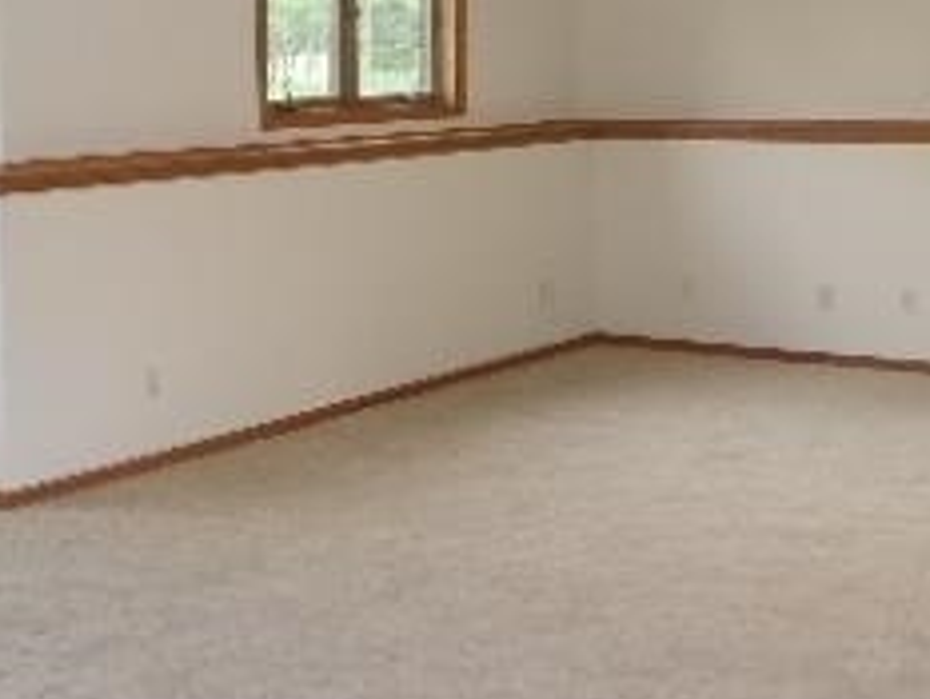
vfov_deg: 21.9
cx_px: 363
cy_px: 124
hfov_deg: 29.3
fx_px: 1774
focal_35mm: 66
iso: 200
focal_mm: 4.3
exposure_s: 1/34
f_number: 3.7
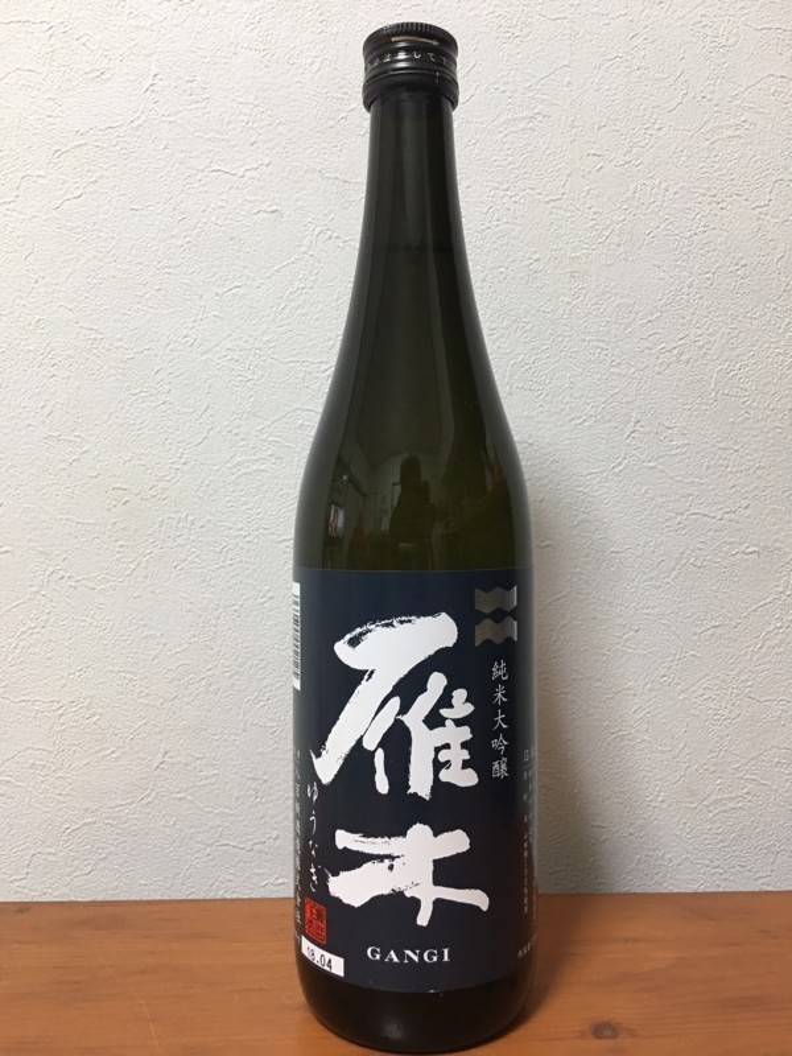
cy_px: 528
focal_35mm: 29
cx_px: 396
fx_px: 885
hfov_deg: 48.2
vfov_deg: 61.7
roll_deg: +0.0
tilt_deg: -1.0
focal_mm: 4.15
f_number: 2.2
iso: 64
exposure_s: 1/15
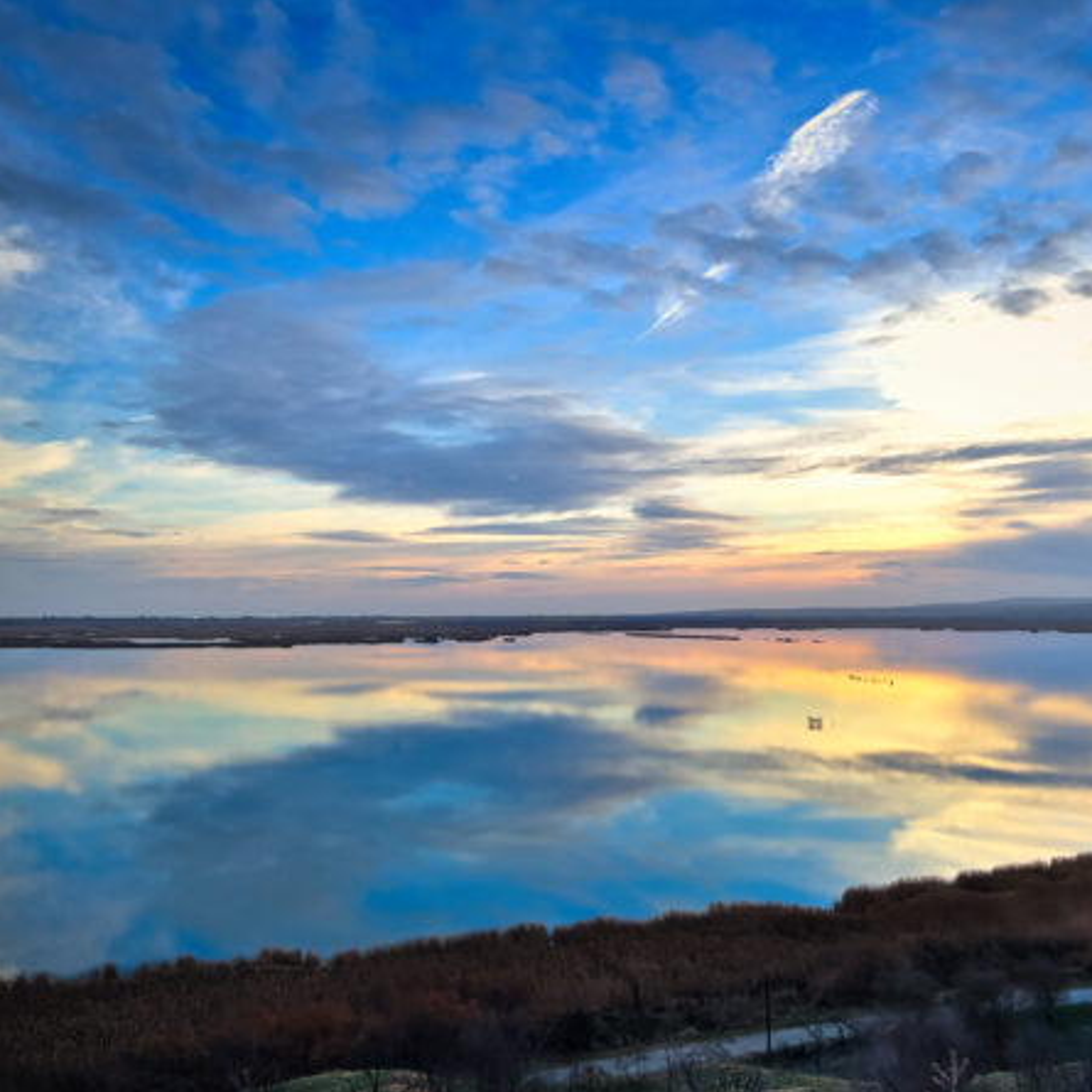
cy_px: 550
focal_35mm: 31
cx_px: 577
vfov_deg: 52.5
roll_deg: +0.6
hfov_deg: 52.5
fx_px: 1106
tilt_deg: +3.2
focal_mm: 5.7
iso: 50
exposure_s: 1/1575
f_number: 1.5
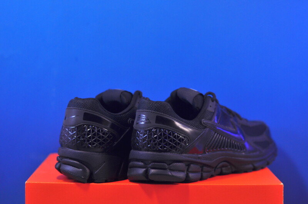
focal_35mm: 75
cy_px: 102
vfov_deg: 18.1
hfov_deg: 27.0
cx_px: 154
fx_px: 641
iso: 250
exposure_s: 1/320
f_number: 2.5
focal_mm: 50
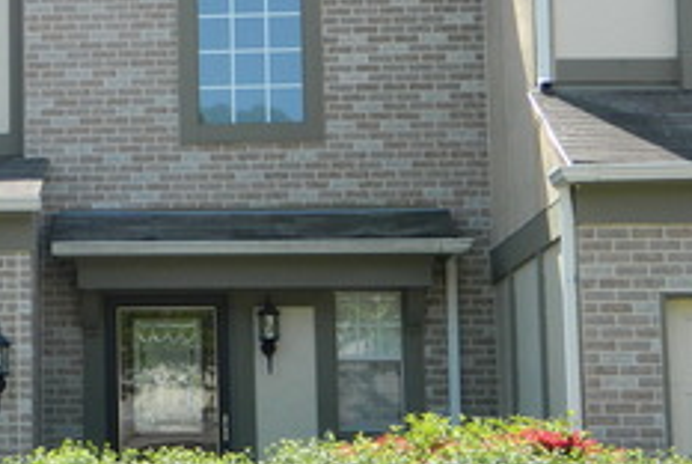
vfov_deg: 11.7
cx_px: -193
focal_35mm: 117
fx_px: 2252
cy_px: 232
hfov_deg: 16.6
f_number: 3.5
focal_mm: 7.3
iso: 110
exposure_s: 1/400
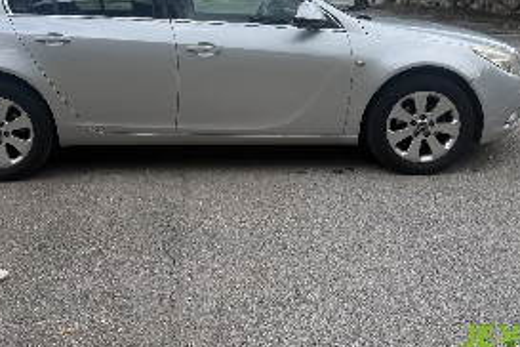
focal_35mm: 38
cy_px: 99
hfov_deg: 50.4
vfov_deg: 34.5
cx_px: 213
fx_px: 549
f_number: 1.78
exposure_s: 1/3145
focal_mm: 6.76
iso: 100
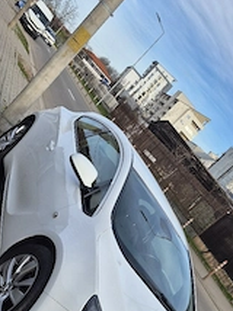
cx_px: 105
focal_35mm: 43
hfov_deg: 33.5
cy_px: 251
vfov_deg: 41.9
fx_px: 387
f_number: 1.8
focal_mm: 5.4
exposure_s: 1/1250
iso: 25
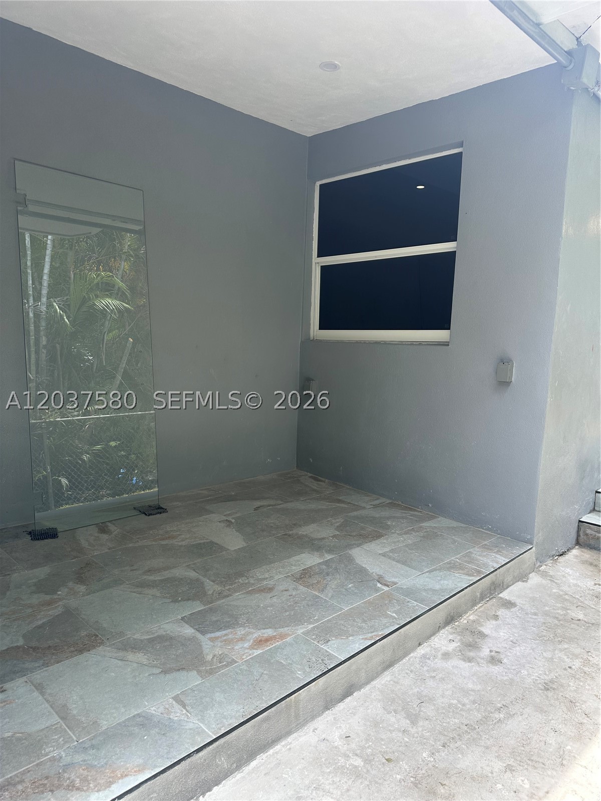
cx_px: 300
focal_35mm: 24
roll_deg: -2.3
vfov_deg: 71.6
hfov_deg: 56.8
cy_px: 400
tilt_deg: -6.3
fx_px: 556
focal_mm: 6.86
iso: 80
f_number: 1.78
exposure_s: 1/373
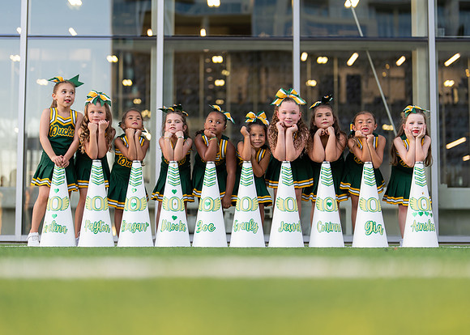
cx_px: 245
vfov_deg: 23.3
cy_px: 175
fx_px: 812
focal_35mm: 61
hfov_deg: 32.3
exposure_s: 1/500
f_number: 1.2
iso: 125
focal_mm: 50
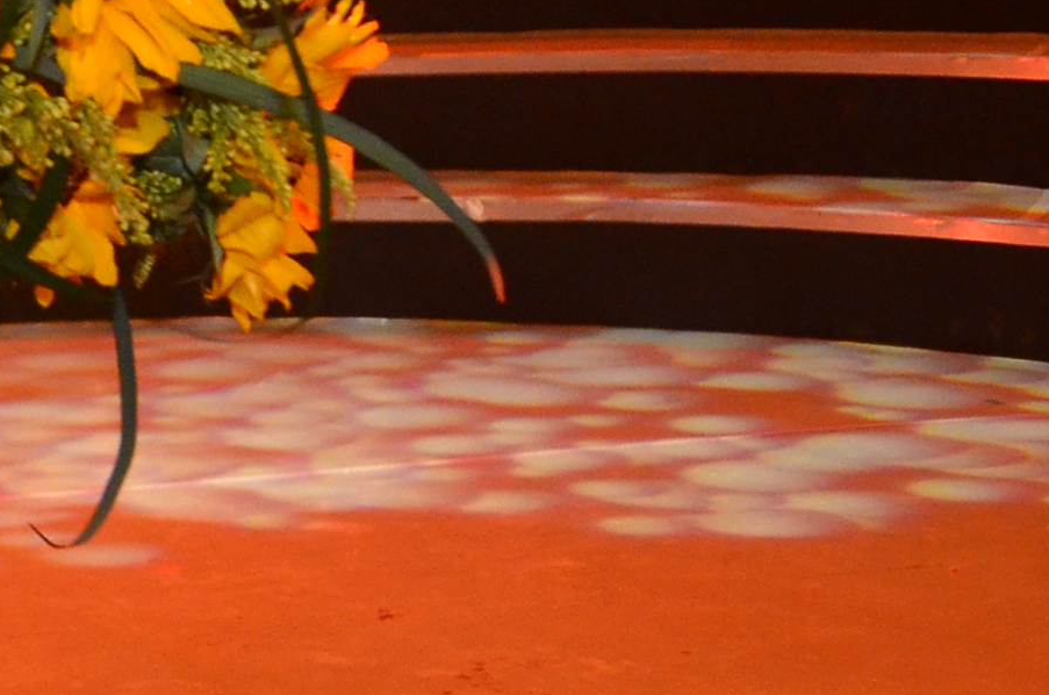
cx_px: -1085
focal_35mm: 135
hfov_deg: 13.1
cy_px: -574
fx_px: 3925
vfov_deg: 9.6
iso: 1600
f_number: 3.8
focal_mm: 22
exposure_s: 1/200
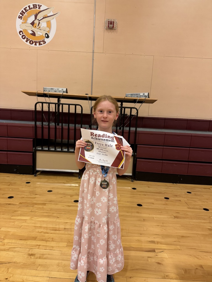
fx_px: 196
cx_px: 106
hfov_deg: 56.8
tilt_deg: -8.3
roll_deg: -3.3
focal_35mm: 24
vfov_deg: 71.6
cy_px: 141
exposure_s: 1/82
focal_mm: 6.76
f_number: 1.78
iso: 200
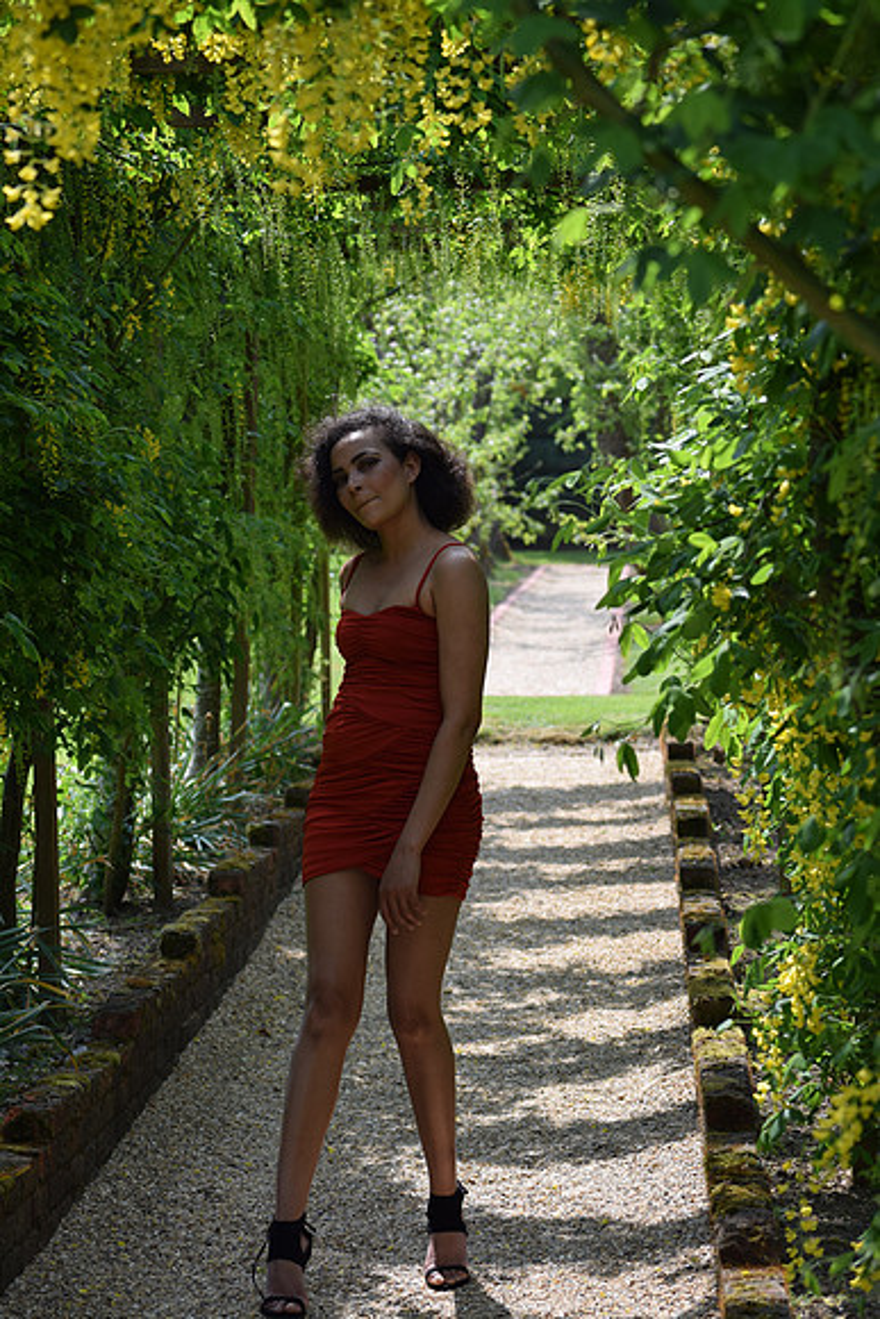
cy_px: 660
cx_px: 440
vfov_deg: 20.0
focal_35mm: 102
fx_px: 3737
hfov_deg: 13.4
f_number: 5.6
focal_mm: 68
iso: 100
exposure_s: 1/320
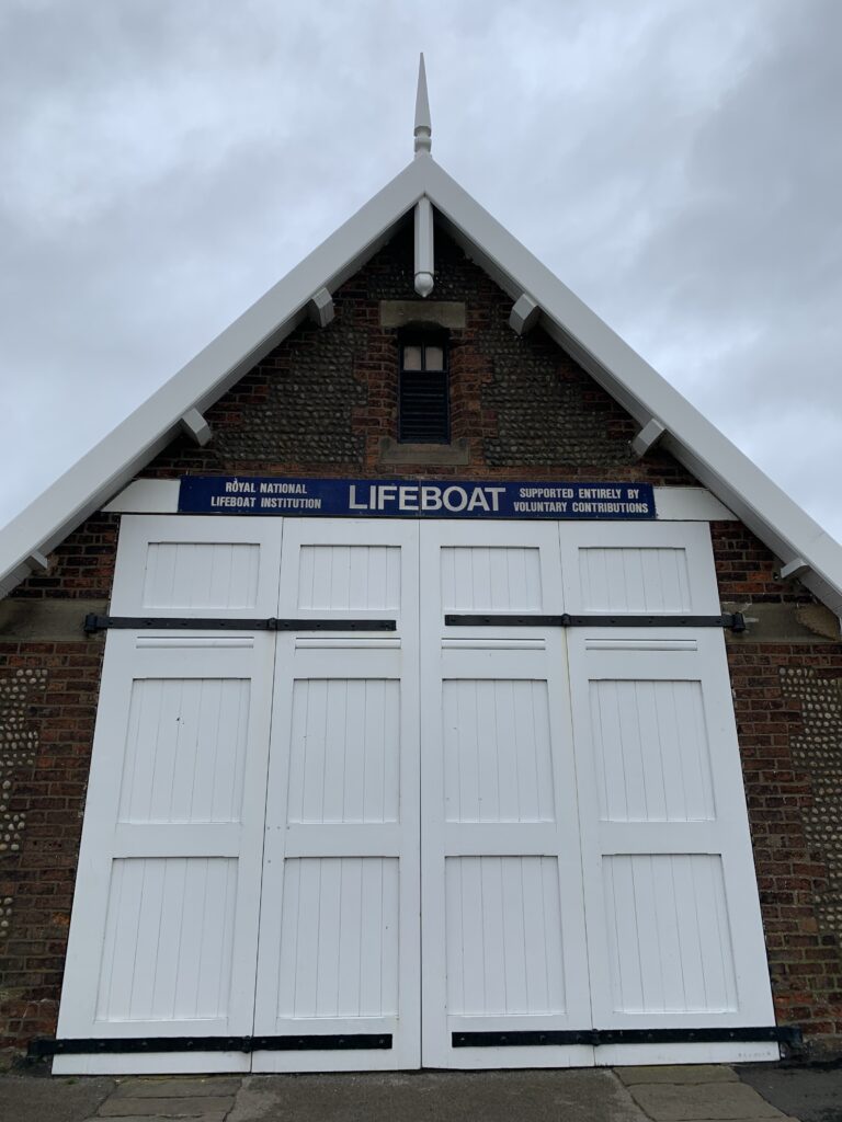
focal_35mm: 26
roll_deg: +0.2
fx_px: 843
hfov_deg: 53.1
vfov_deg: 67.3
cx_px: 421
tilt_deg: +20.1
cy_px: 561
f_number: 1.8
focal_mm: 4.25
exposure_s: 1/426
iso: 25
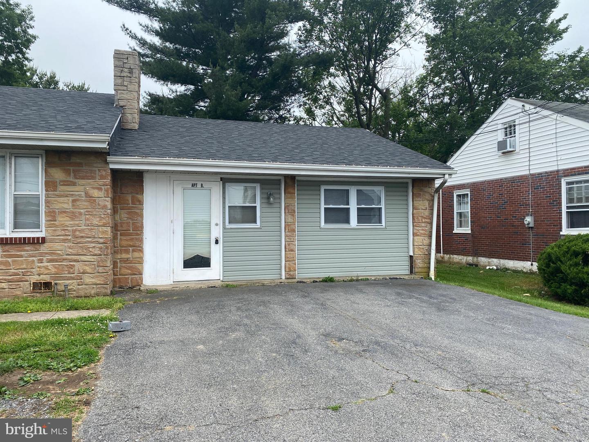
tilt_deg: +1.5
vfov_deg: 53.1
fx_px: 442
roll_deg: -0.2
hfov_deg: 67.3
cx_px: 294
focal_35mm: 26
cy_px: 221
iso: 32
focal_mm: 4.25
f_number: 1.8
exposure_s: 1/1330
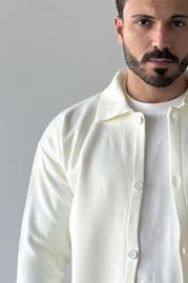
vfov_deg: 20.5
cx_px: 156
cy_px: 193
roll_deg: +0.1
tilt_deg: +1.0
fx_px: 776
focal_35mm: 99
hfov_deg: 13.7
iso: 80
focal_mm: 6.76
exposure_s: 1/382
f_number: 1.78
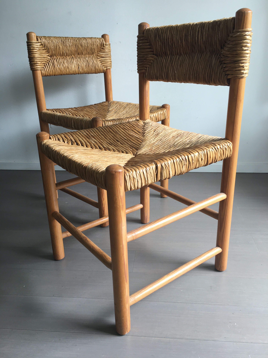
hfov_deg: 48.2
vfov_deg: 61.7
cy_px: 179
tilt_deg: -23.5
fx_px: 299
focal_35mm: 29
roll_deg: +0.5
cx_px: 134
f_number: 2.2
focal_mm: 4.15
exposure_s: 1/50
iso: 32
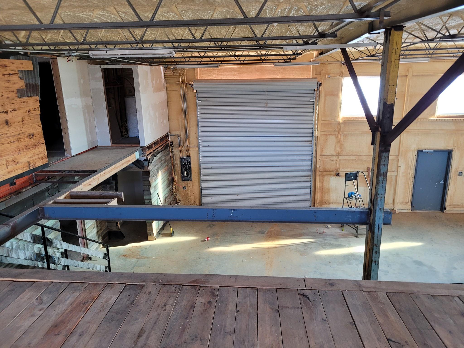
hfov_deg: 67.3
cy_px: 174
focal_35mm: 26
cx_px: 232
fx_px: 349
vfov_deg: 53.1
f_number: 1.8
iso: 200
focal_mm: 5.4
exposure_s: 1/40
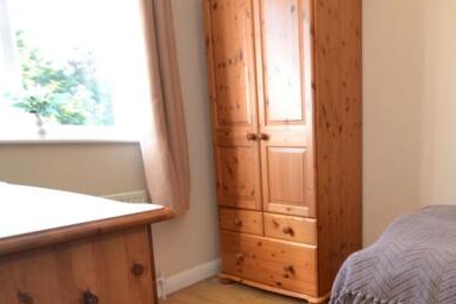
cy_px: 190
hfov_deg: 65.1
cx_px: 365
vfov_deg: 50.8
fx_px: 317
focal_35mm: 25
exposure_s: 1/60
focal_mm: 10
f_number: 4
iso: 400
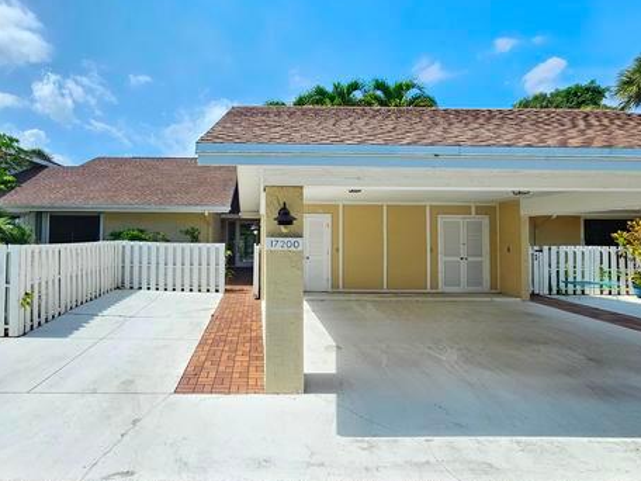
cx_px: 262
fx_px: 352
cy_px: 224
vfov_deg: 68.6
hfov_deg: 83.8
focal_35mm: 19
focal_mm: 2.2
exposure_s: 1/1258
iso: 50
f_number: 2.2
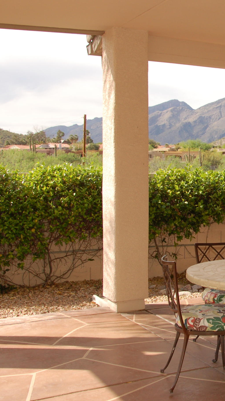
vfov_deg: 36.6
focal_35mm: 57
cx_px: 262
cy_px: 204
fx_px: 605
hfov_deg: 19.9
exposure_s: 1/500
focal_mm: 22
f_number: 9
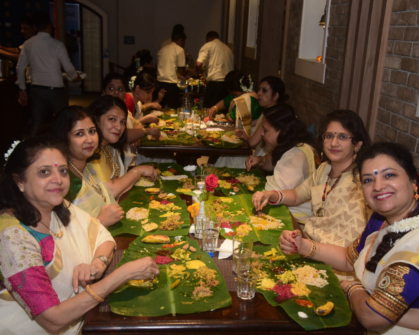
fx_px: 508
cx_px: 217
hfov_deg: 44.8
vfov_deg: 36.4
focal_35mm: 41
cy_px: 188
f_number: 4
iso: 1000
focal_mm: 31
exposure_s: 1/100
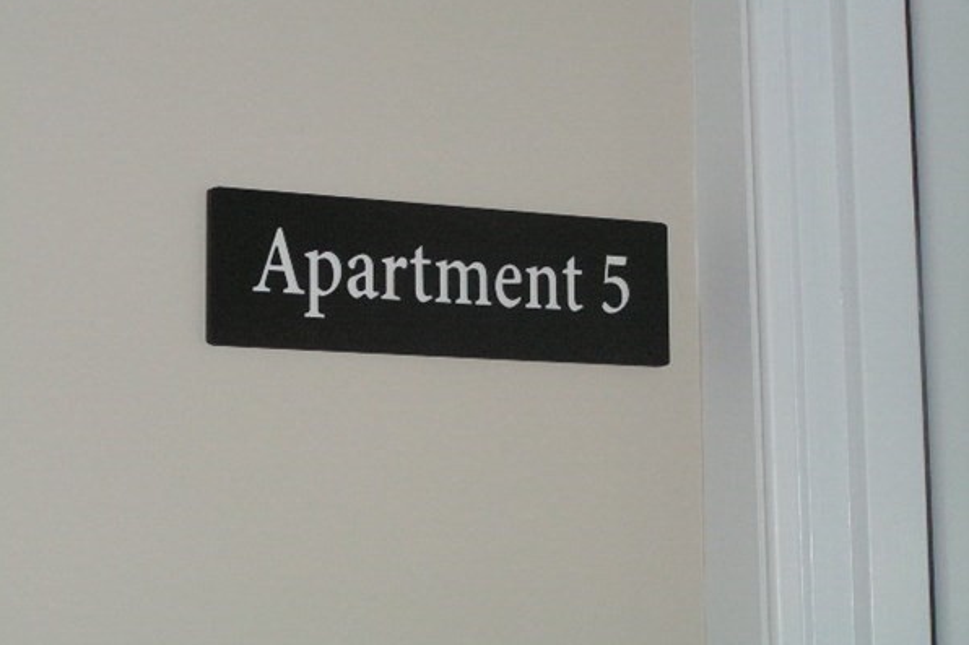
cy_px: 322
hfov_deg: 22.9
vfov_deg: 15.4
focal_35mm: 89
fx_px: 2395
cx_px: 484
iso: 200
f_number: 3.2
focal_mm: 14.1
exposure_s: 1/100
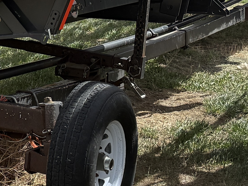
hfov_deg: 15.3
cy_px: -81
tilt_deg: -1.3
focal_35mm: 123
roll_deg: -0.4
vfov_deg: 11.6
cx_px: -65
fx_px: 881
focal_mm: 6.76
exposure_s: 1/4975
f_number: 1.78
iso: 100
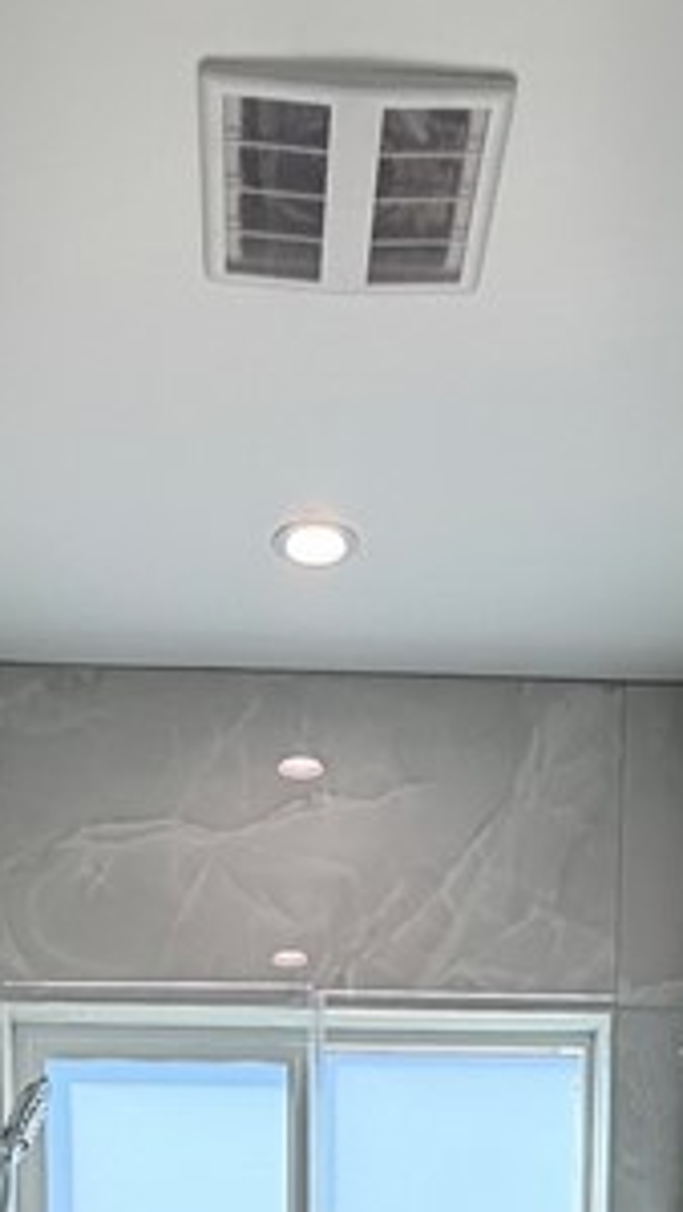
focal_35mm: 52
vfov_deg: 28.8
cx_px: 339
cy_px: 1729
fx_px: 1672
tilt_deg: -8.0
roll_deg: -0.3
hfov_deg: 23.1
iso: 64
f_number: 2.2
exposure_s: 1/128
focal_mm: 2.22
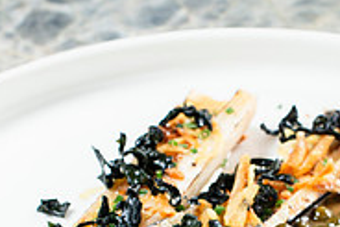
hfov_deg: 12.0
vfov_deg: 8.0
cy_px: 288
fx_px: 1607
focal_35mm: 170
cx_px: 261
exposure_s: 1/200
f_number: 8
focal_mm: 50
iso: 200
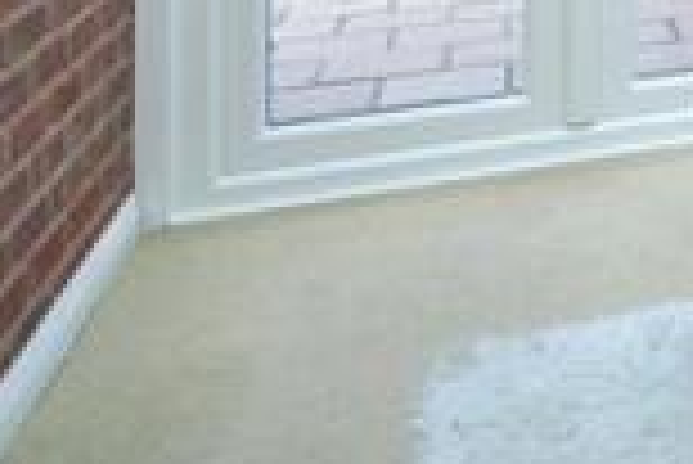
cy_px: -322
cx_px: 1323
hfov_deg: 19.4
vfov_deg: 16.8
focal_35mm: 70
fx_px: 1351
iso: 200
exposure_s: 1/80
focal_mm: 11
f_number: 6.3
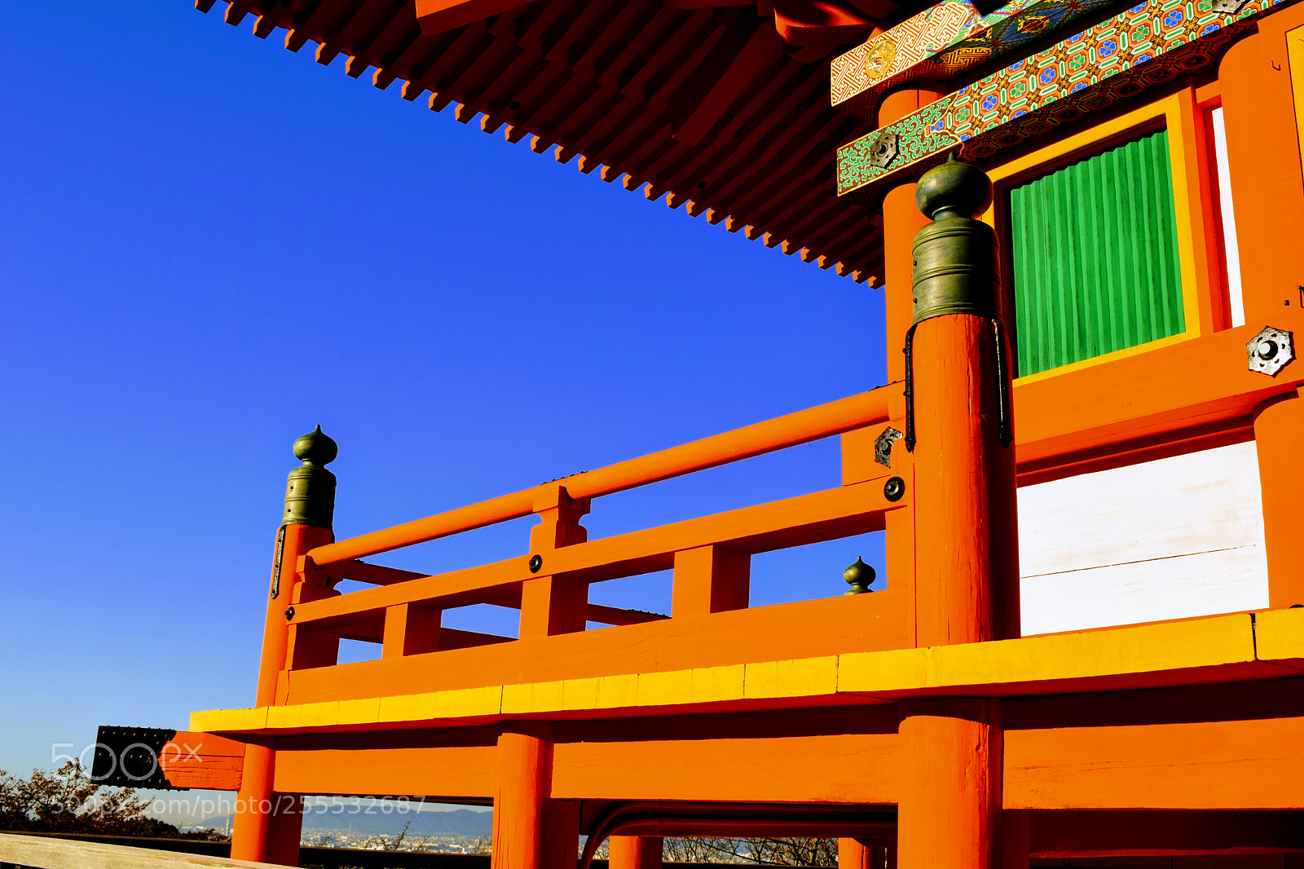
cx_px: 652
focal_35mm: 38
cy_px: 434
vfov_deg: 35.5
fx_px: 1358
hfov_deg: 51.3
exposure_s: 1/500
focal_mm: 25
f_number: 11
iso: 200
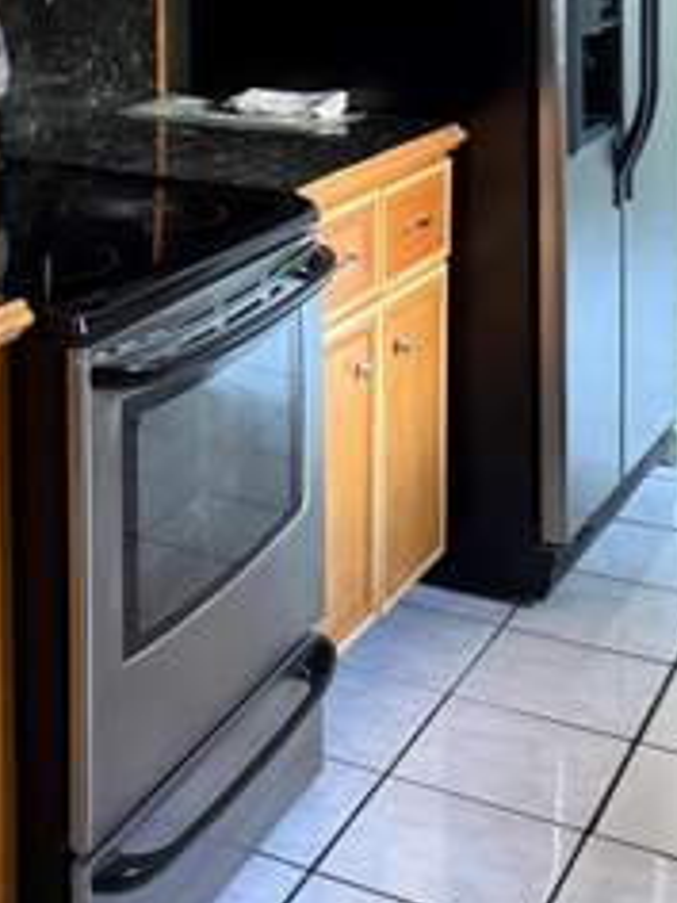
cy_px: -34
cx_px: -31
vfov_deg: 27.8
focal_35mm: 65
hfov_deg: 21.6
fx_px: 1695
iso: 800
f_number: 1.78
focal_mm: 6.76
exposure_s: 1/40
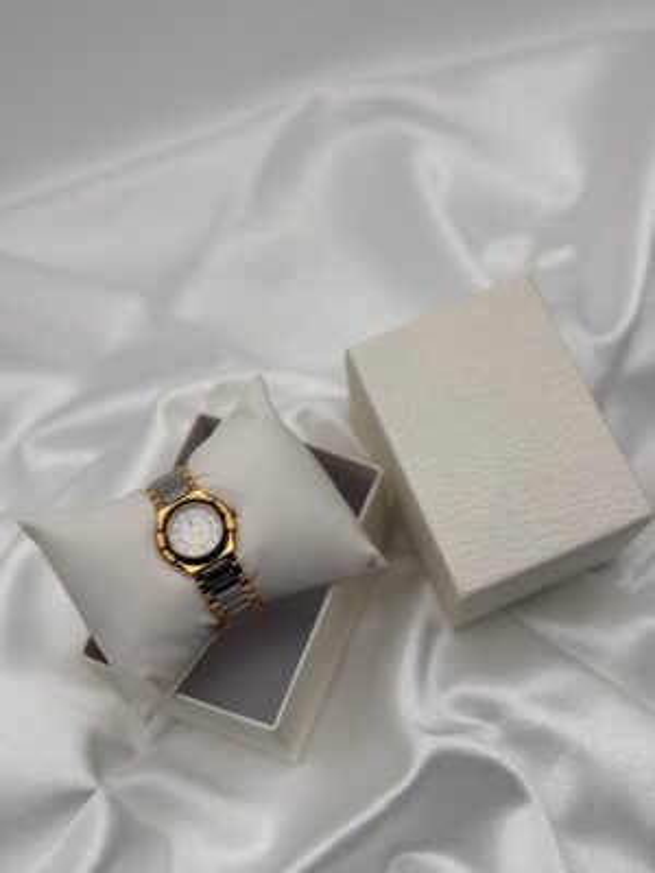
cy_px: 436
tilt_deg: -57.1
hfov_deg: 30.3
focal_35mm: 48
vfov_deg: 39.7
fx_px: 1211
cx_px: 328
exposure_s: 1/1366
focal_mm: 6.76
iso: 64
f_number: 1.78
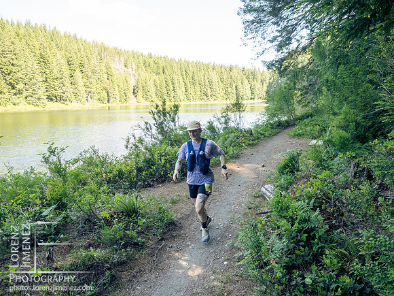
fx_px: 296
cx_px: 197
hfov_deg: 67.3
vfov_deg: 53.1
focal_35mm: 26
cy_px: 148
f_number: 2.8
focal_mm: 13
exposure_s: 1/1000
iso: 800
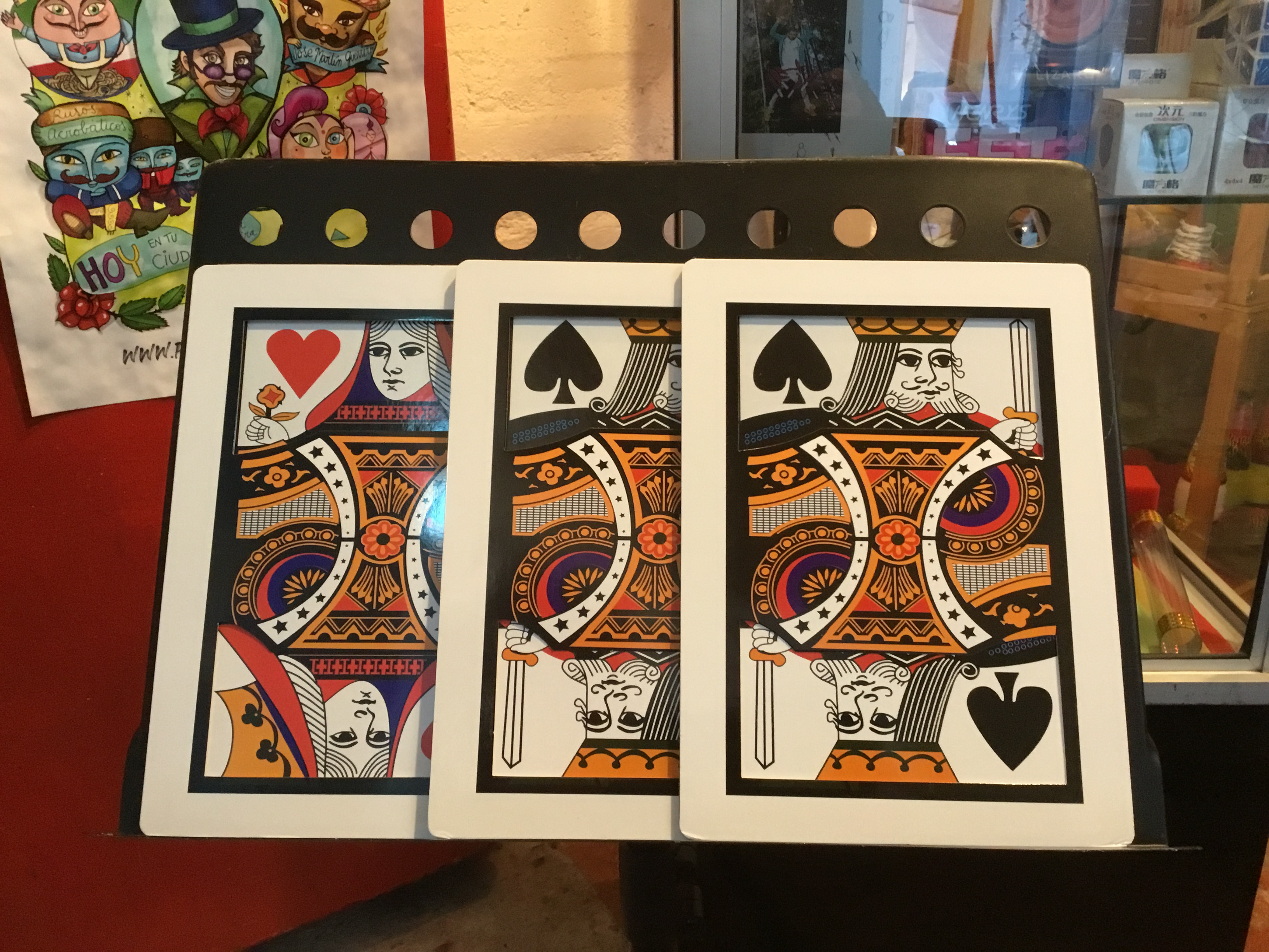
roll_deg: +0.1
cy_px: 476
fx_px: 1136
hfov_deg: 58.4
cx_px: 634
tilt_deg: -23.3
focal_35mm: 31
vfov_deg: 45.4
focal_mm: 3.3
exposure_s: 1/20
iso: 200
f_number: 2.4
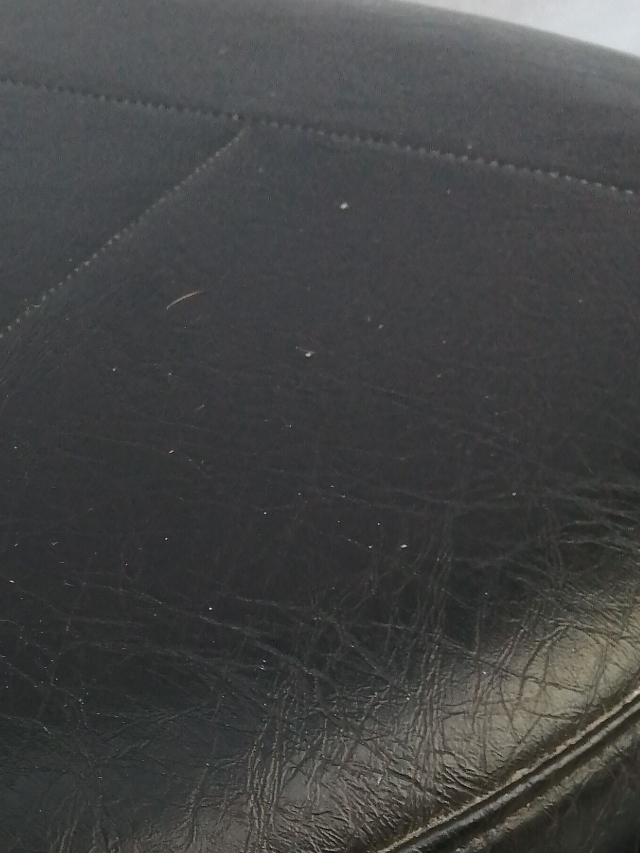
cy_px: 706
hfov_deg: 22.7
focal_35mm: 60
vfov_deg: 31.2
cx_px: -96
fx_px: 1479
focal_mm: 3.46
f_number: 1.8
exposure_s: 1/50
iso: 80
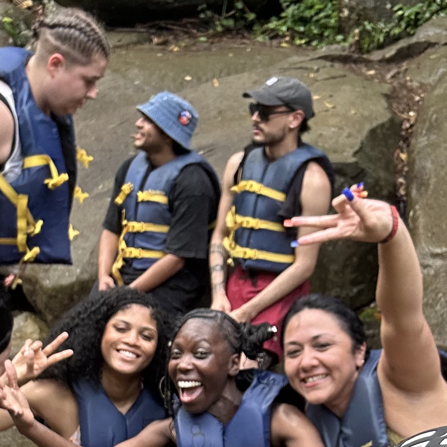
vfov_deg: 23.4
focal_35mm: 72
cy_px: 399
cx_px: 206
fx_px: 1052
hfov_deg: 24.0
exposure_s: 1/121
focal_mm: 2.69
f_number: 1.9
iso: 40
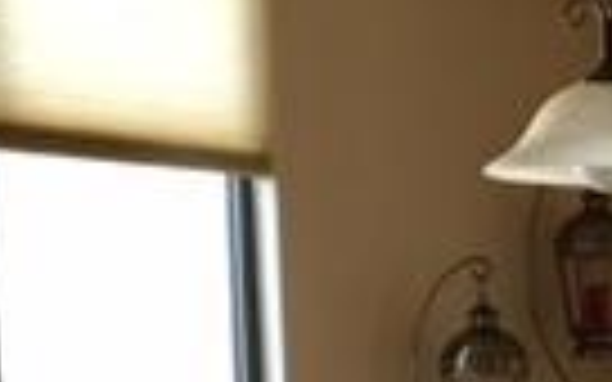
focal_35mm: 145
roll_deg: +1.1
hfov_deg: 13.9
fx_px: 2418
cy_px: 849
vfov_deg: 8.4
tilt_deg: -10.8
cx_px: 765
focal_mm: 4.15
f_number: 2.2
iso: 80
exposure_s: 1/30
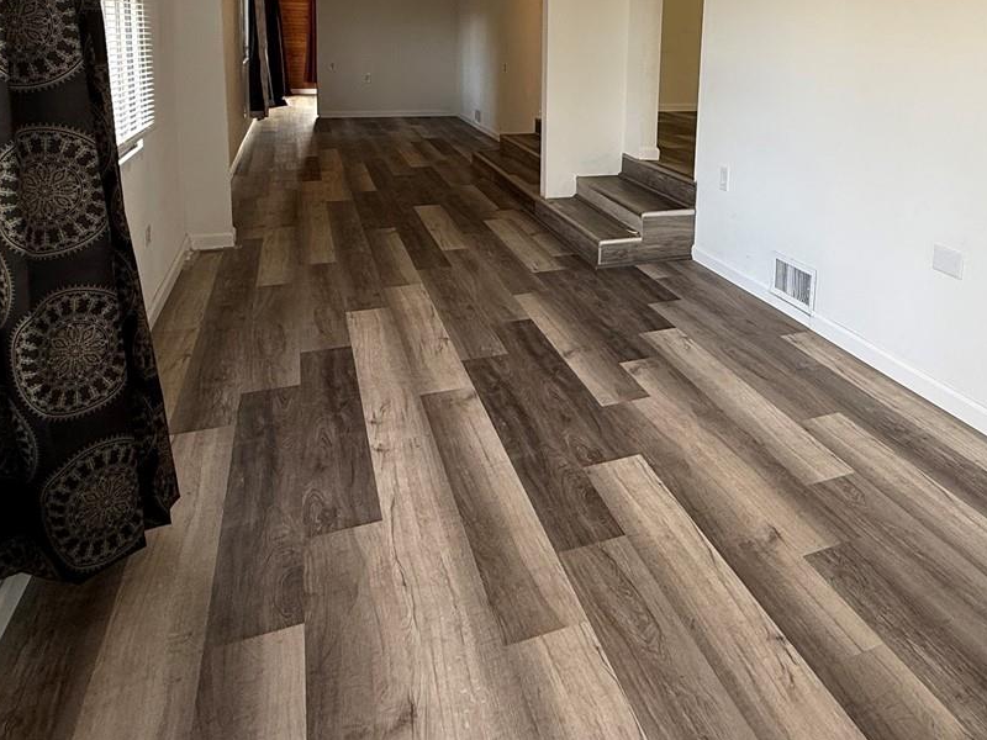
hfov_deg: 61.1
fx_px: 798
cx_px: 697
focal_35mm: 28
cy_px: 142
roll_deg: -1.7
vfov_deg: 46.9
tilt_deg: -7.5
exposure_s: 1/99
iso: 125
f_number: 2.2
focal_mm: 2.22
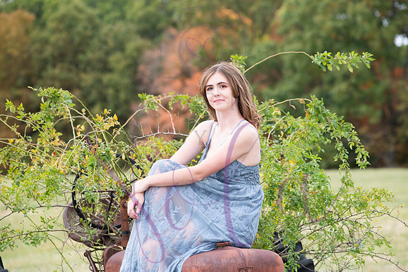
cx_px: 204
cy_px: 136
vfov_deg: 10.2
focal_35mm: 135
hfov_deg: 15.2
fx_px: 1530
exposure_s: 1/500
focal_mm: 135
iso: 800
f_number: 5.6
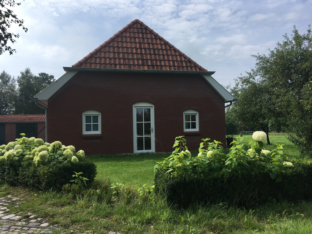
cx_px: 156
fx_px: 261
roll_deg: +1.3
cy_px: 117
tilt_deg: +0.7
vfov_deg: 48.2
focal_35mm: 29
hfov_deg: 61.7
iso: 25
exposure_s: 1/1399
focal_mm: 4.15
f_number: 2.2
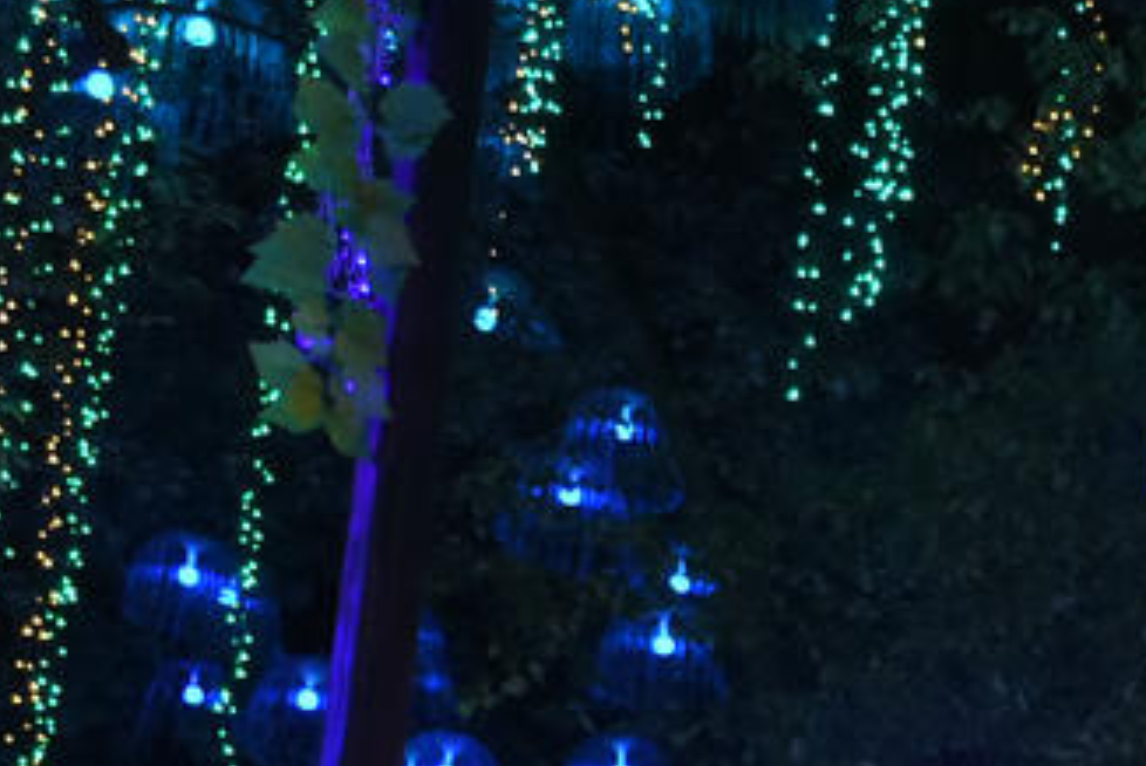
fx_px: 4206
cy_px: 1216
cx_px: 1861
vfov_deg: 10.0
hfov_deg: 14.2
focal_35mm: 132
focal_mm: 24
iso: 1000
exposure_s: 1/100
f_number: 3.8
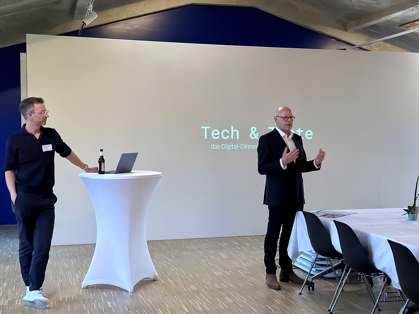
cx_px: 210
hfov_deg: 39.7
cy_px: 157
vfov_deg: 30.3
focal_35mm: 48
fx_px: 581
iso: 800
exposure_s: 1/31
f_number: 1.78
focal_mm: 6.86
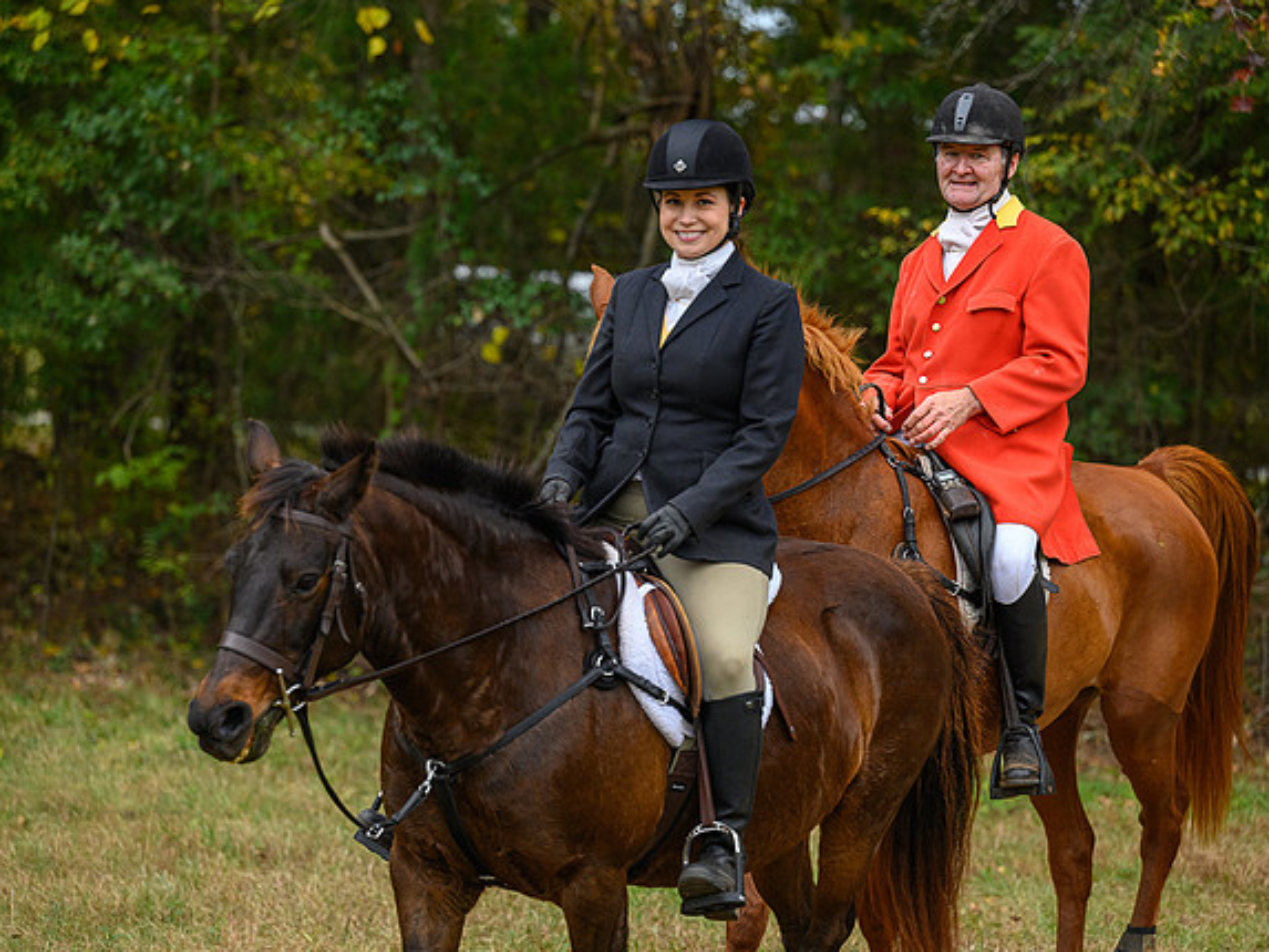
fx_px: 5023
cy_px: 469
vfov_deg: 10.8
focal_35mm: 137
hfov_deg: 14.4
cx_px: 657
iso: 1250
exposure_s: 1/1000
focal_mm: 120
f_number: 3.2
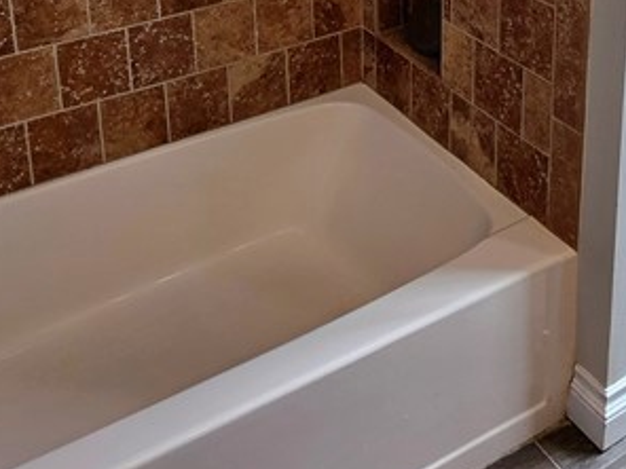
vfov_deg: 26.9
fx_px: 814
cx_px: 324
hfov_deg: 42.1
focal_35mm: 45
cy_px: -148
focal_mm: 2.2
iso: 40
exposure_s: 1/120
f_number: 1.9
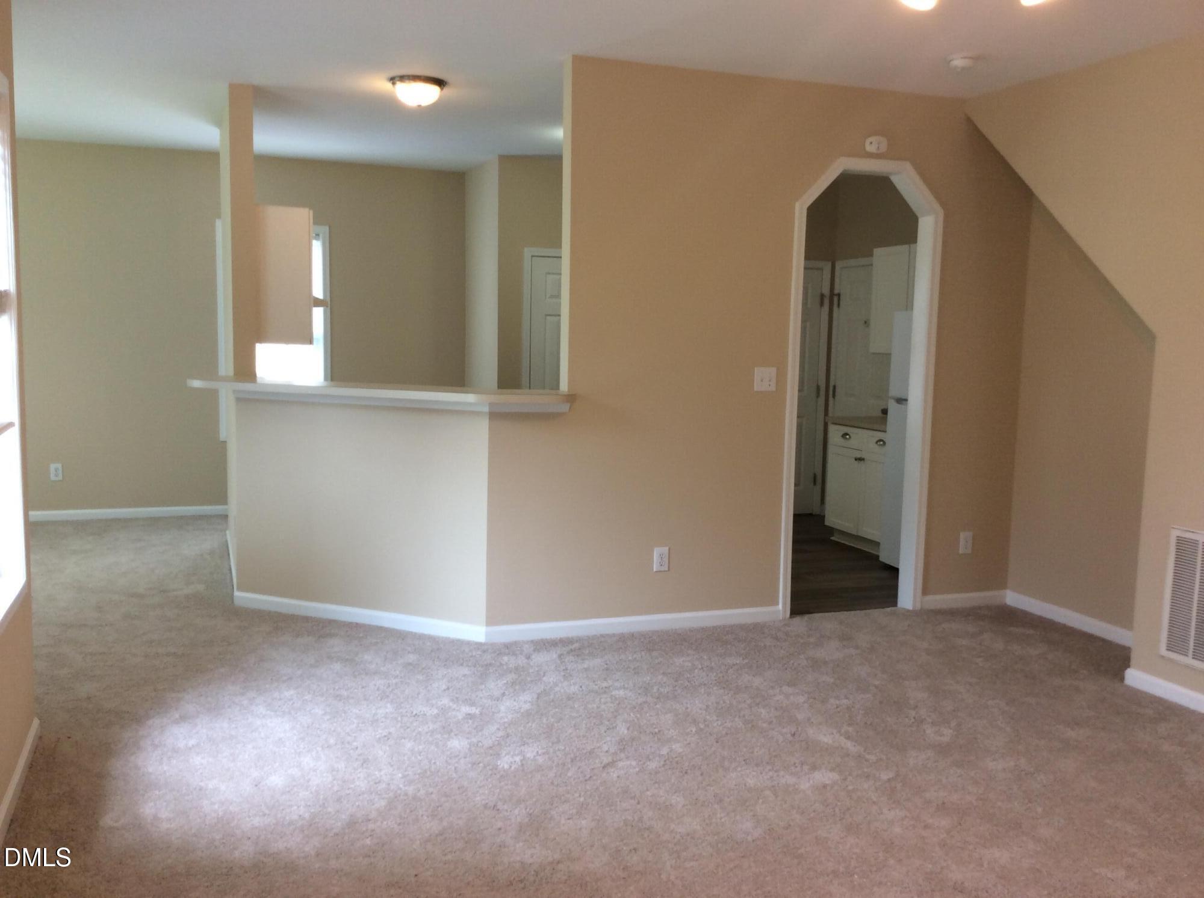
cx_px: 602
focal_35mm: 32
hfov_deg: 56.9
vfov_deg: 44.0
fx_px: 1111
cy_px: 449
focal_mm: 3.3
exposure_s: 1/24
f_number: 2.4
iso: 32
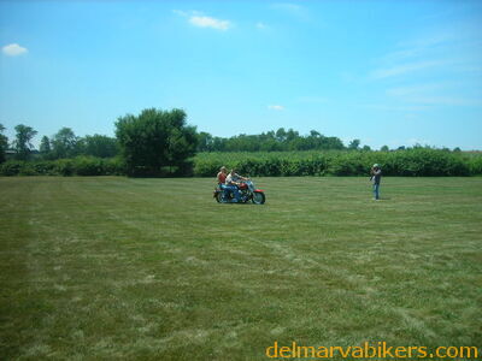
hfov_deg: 49.0
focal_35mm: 38
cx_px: 241
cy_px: 180
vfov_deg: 37.7
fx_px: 529
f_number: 6.4
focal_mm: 6.3
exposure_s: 1/135
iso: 50
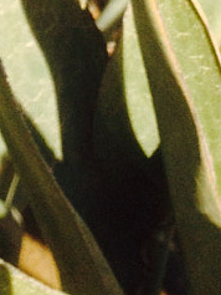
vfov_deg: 8.2
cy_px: -178
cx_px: 45
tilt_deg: -40.3
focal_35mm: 236
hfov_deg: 6.3
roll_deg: -0.6
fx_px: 2007
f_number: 2.4
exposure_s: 1/1200
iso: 50
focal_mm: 4.28
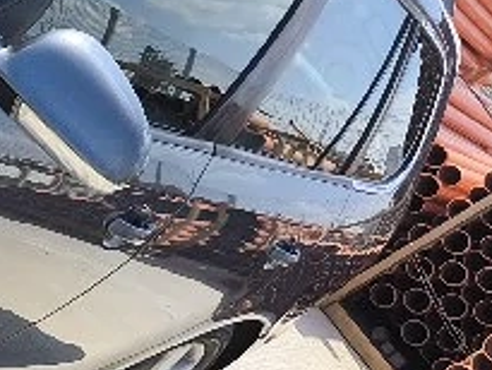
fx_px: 1664
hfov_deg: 13.9
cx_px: -530
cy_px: -55
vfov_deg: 12.4
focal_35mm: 117
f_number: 1.9
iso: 50
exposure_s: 1/5000
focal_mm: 6.92
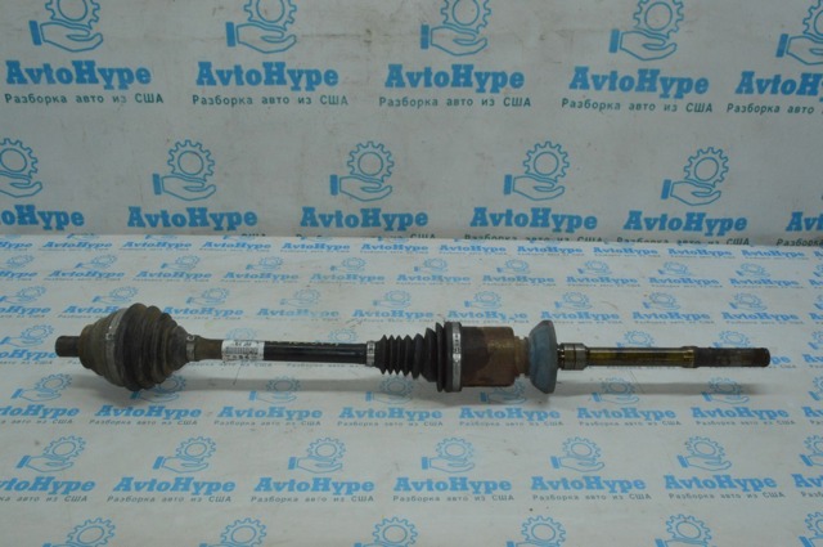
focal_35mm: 30
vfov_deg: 43.5
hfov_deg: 62.0
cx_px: 412
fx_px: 685
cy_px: 274
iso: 3200
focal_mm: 20
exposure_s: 1/50
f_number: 22
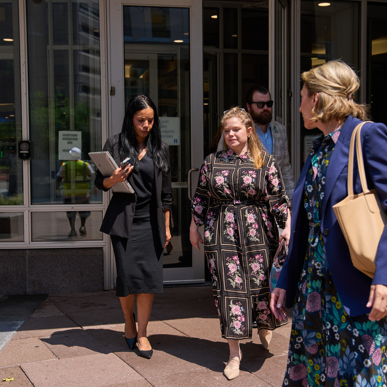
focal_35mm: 52
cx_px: 208
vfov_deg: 32.8
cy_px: 191
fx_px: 658
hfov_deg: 32.8
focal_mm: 40
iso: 250
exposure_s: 1/1000
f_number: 4
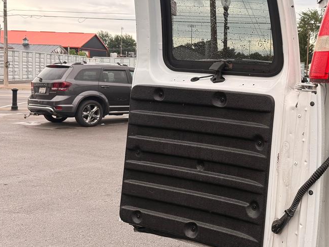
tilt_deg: -1.7
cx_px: 291
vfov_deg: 30.6
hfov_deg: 37.9
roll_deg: -1.8
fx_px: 447
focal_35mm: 47
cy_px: 80
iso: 100
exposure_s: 1/622
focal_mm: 6.76
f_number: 1.78
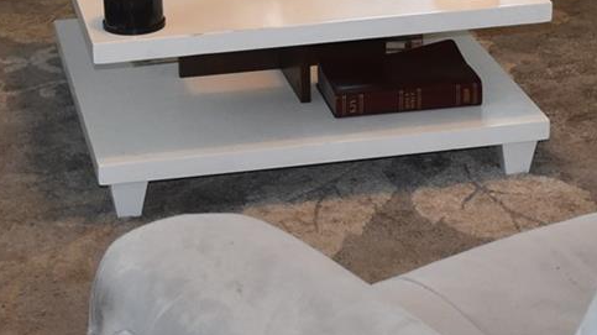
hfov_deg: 17.8
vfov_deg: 9.9
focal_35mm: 120
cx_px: 402
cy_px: -122
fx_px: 1898
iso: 800
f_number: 5
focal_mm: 18
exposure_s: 1/100
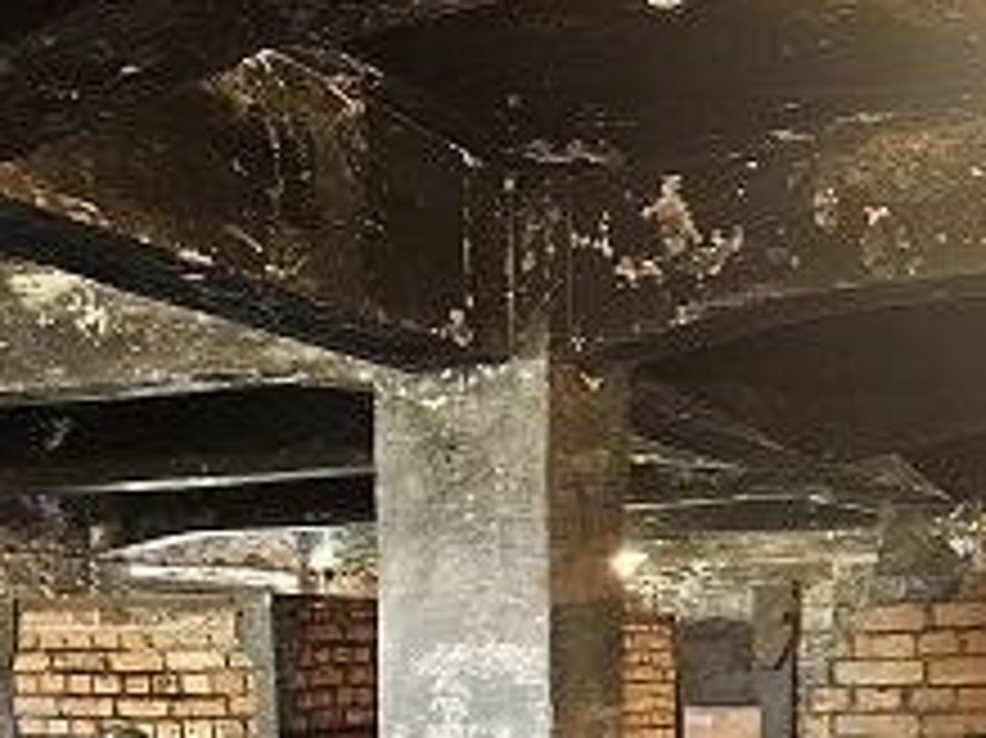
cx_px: 513
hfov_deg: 30.7
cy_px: 932
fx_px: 1794
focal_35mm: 63
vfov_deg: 21.3
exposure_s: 1/25
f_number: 1.8
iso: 1000
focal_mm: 5.4
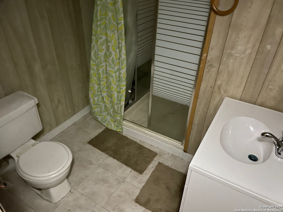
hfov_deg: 67.3
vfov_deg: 53.1
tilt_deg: -35.8
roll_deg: -1.7
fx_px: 213
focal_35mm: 26
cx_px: 142
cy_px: 106
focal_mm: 4.2
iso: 500
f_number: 1.6
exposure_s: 1/8
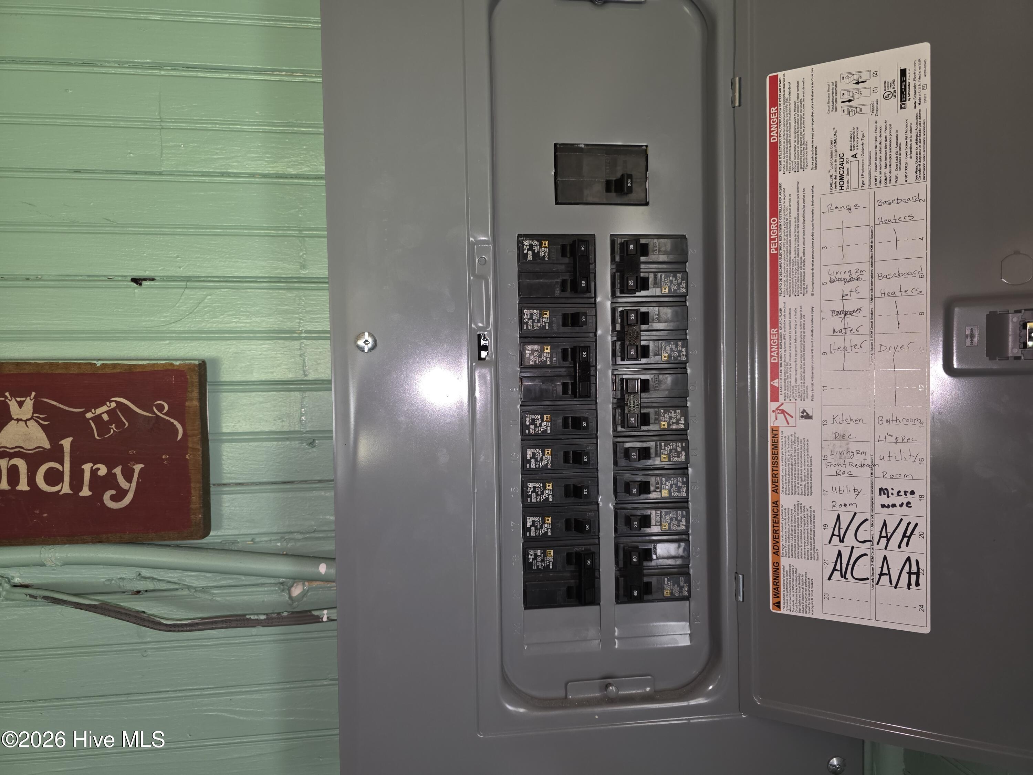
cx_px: 516
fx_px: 686
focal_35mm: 23
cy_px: 388
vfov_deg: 58.9
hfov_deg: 73.9
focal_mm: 6.3
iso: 1600
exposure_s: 1/24
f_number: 1.7
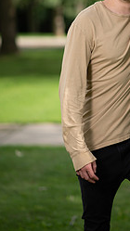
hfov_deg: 7.5
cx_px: 131
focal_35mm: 161
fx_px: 987
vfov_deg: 13.3
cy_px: 65
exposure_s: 1/1600
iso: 100
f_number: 1.8
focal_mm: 85
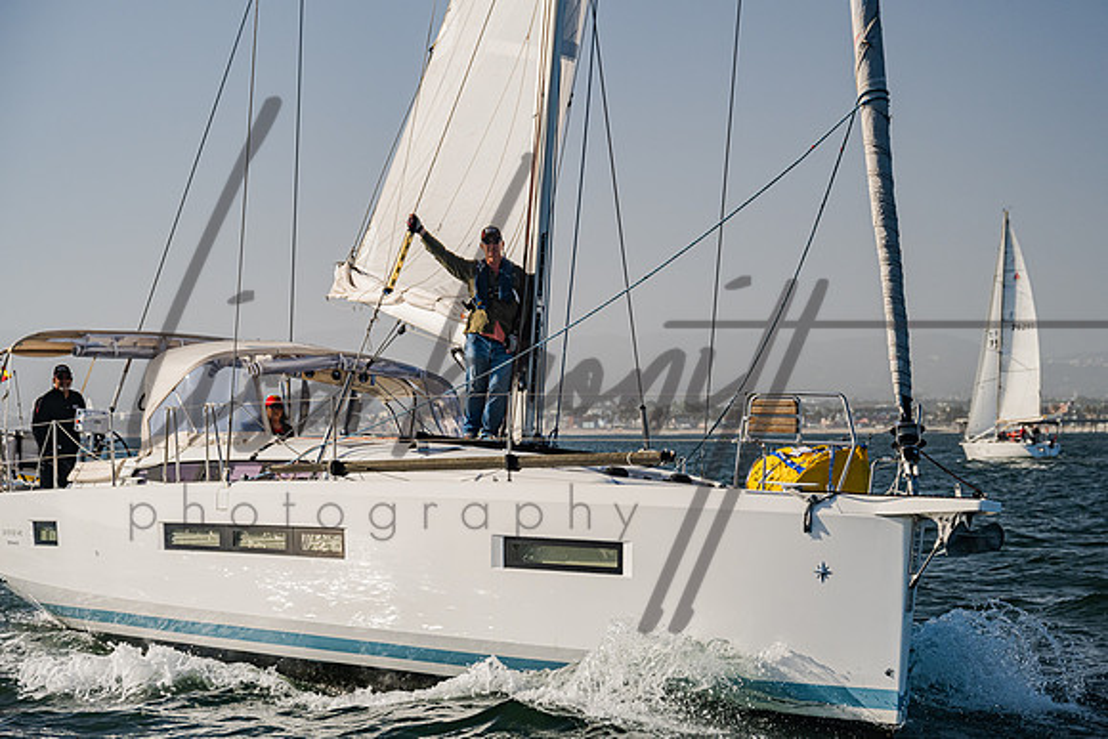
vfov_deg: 11.3
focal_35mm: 121
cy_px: 353
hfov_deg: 16.9
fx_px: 3730
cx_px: 597
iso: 400
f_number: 6.3
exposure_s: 1/2000
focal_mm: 110
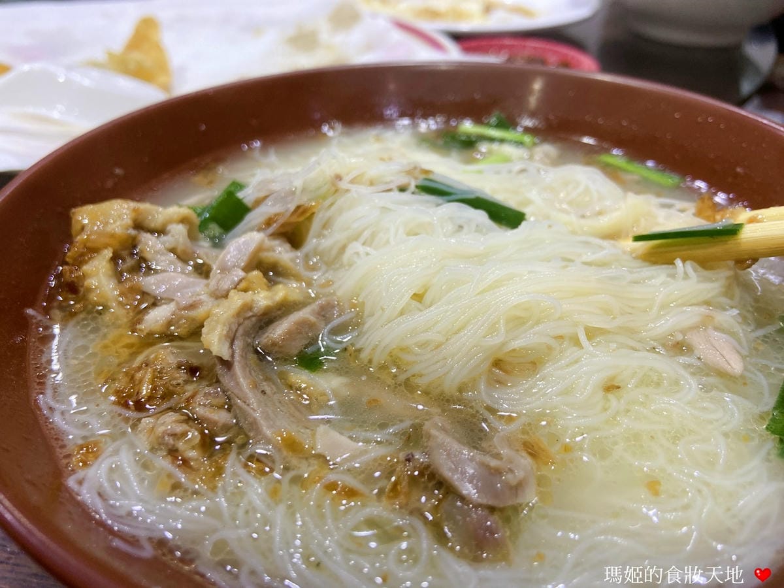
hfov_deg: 67.3
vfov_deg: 53.1
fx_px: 589
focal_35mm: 26
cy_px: 294
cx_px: 392
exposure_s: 1/60
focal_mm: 4.25
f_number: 1.8
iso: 100
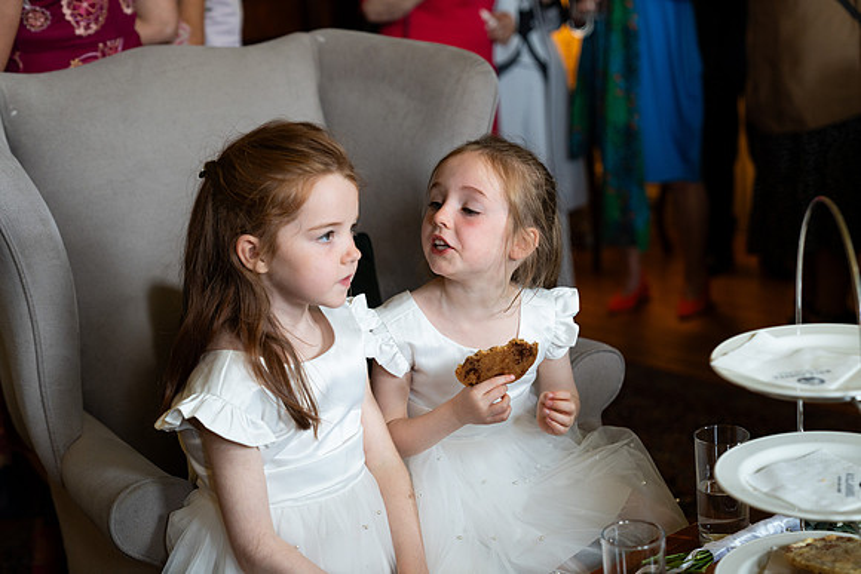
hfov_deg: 35.0
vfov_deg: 23.8
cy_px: 287
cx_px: 430
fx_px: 1364
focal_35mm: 57
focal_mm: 57
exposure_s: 1/160
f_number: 2.8
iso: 1000
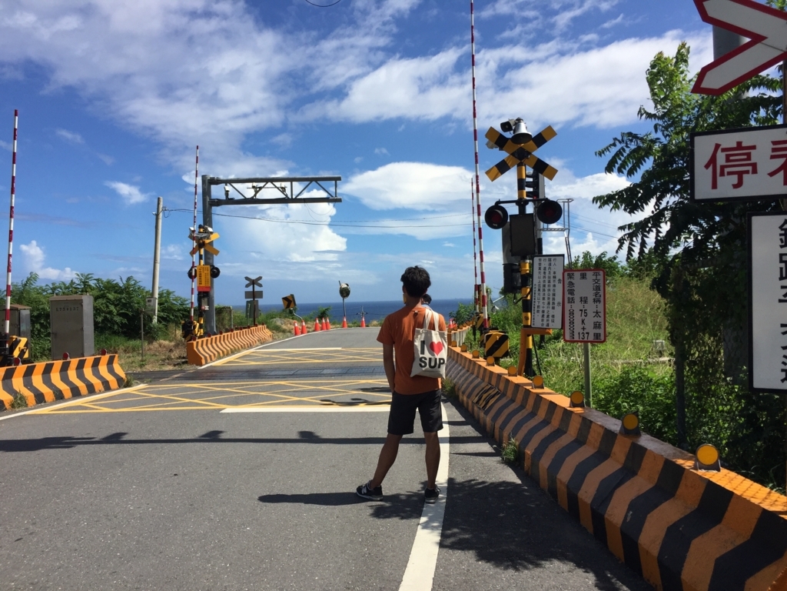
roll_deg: -0.2
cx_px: 394
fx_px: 659
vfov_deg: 48.2
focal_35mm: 29
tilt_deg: +0.6
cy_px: 296
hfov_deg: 61.7
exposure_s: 1/3049
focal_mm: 4.15
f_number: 2.2
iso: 32
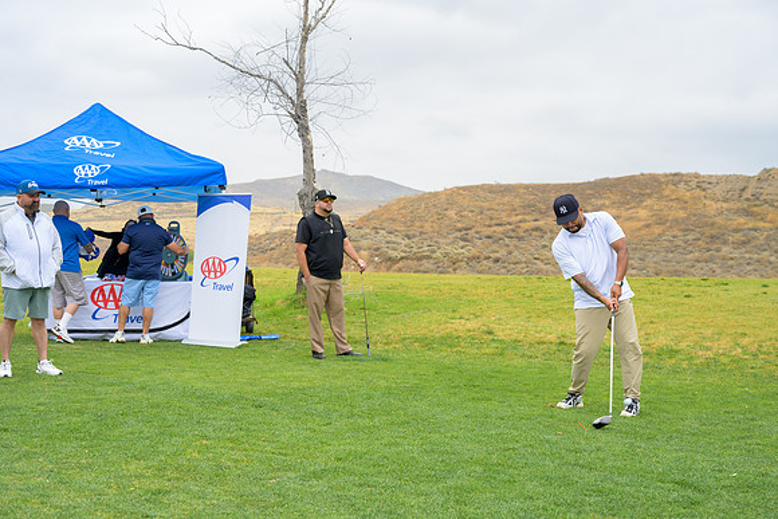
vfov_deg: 28.7
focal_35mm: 47
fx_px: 1016
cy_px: 260
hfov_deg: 41.9
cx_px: 389
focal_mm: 47
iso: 800
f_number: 4
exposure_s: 1/4000
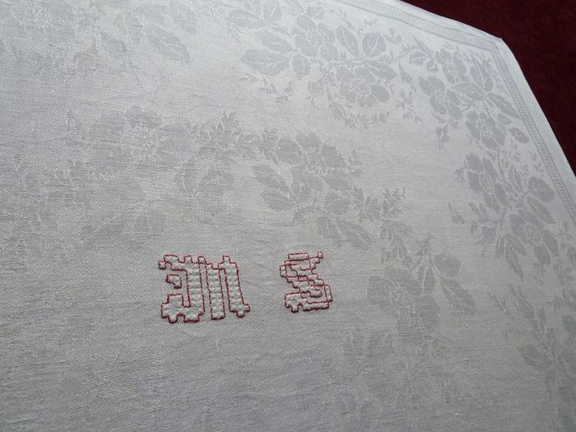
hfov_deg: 69.4
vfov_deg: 54.9
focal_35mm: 25
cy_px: 216
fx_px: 416
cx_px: 288
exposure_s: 1/125
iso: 200
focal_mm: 4.1
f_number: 4
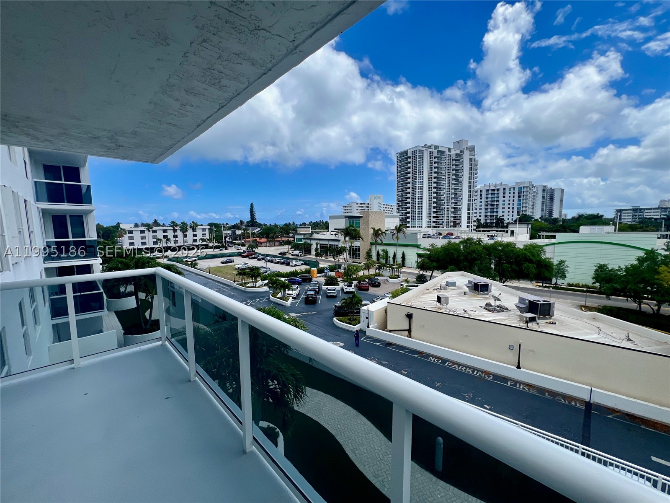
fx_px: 252
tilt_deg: -6.9
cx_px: 335
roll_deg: +1.0
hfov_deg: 106.2
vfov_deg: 89.9
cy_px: 252
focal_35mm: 13
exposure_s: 1/1946
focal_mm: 1.57
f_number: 1.8
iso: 32
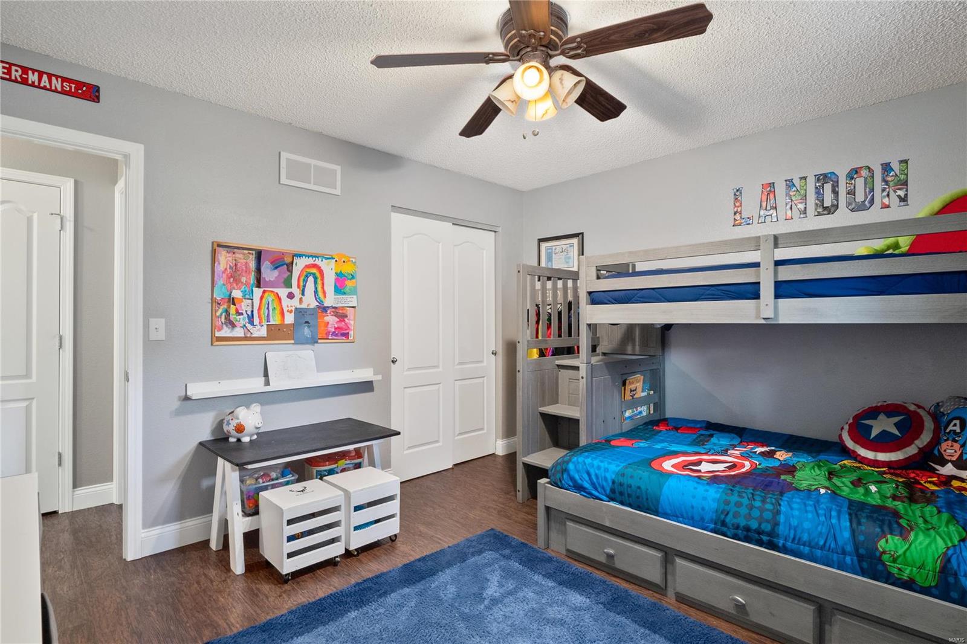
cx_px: 484
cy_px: 322
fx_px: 483
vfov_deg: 67.4
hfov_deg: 90.0
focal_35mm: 18
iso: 640
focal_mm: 9
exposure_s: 1
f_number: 9
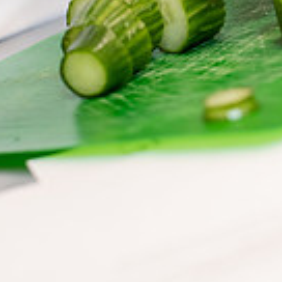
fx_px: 1668
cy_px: -47
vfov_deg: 9.5
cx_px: 276
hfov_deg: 9.6
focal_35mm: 181
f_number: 2.8
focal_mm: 50
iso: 500
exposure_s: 1/200
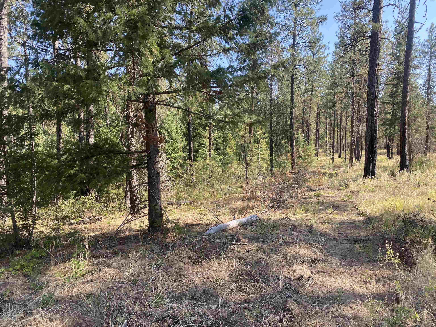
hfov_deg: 67.3
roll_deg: +0.6
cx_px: 218
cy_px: 164
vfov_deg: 53.1
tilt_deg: -1.3
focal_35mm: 26
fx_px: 327
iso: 32
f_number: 1.8
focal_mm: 4.25
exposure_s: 1/460
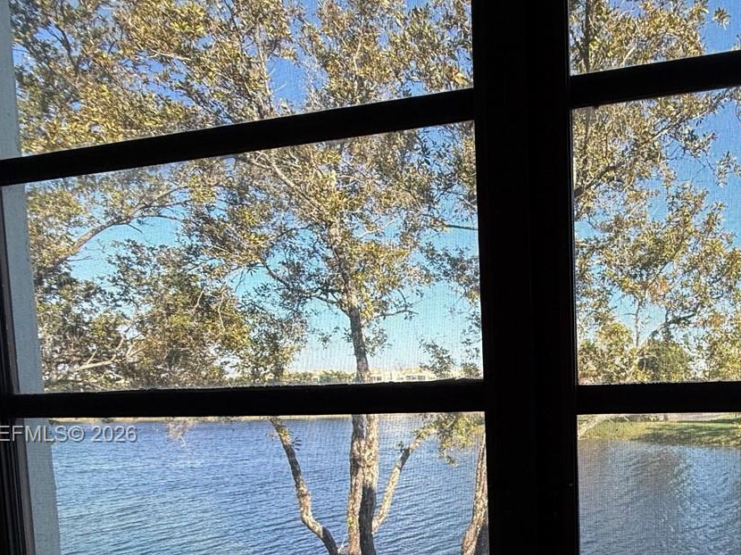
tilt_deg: -2.8
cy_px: 435
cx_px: 573
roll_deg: +1.4
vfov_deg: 48.7
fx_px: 578
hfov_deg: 61.0
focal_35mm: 27
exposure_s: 1/285
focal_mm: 2.22
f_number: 2.2
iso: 50
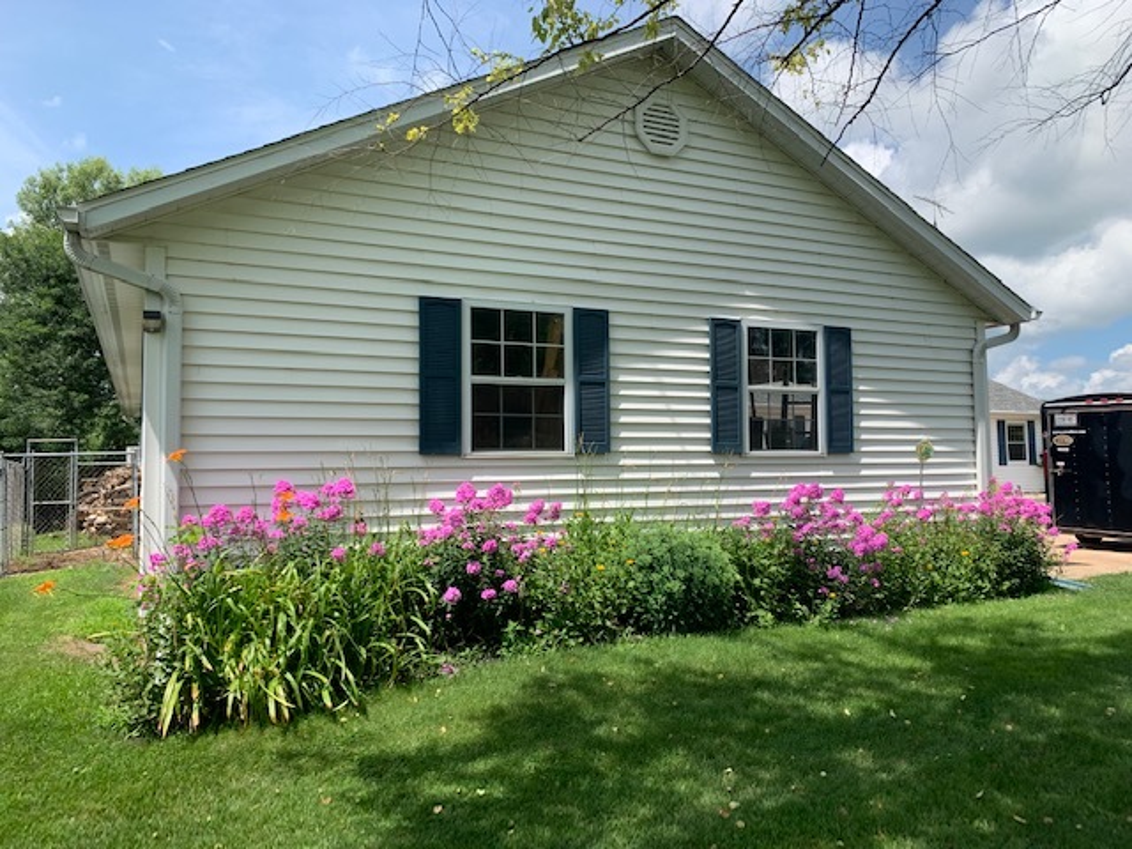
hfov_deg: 67.3
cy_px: 424
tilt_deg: +2.4
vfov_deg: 53.1
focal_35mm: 26
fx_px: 850
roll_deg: +1.9
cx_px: 566
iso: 25
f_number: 1.8
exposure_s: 1/1689
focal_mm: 4.25
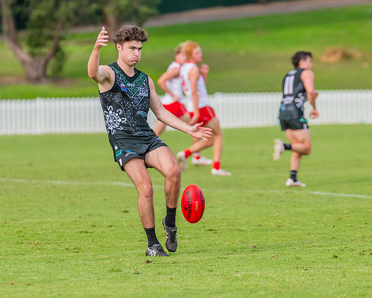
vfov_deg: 3.1
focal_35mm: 502
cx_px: 157
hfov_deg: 3.9
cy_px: 130
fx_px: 5521
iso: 800
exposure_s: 1/1600
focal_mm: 360
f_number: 5.6
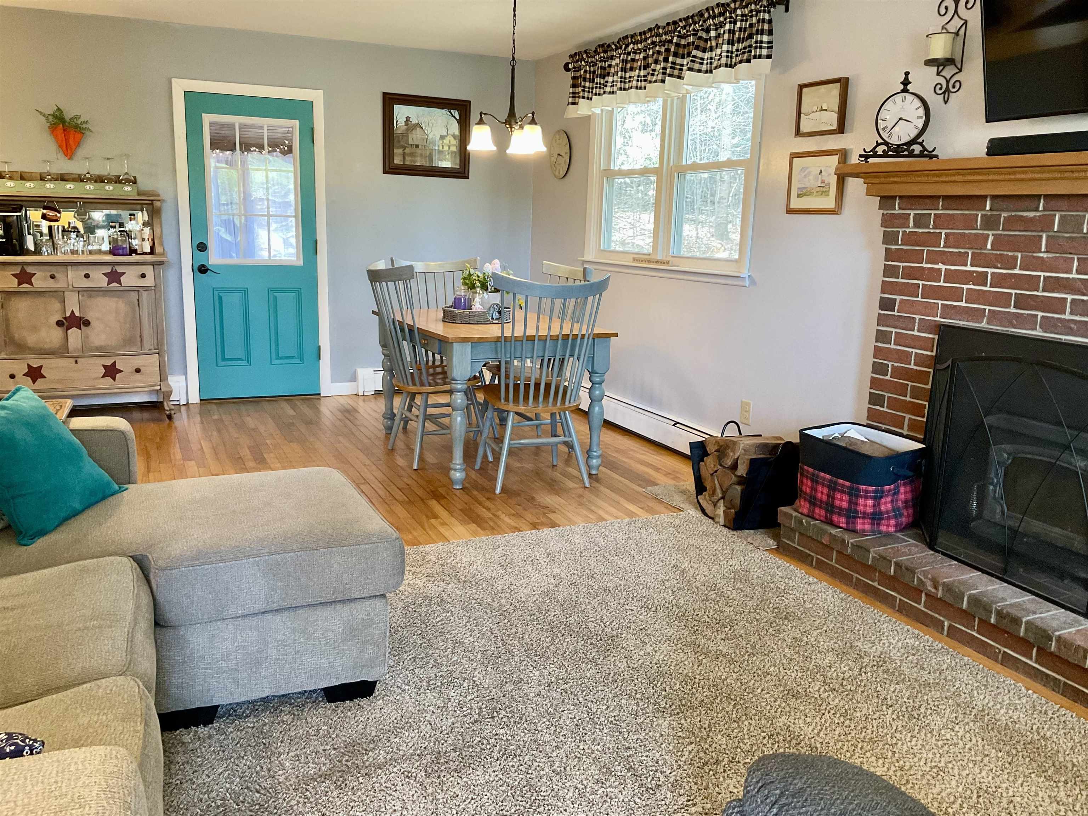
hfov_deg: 61.7
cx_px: 544
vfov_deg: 48.2
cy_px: 408
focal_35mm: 29
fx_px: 911
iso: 125
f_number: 1.8
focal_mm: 3
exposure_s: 1/60
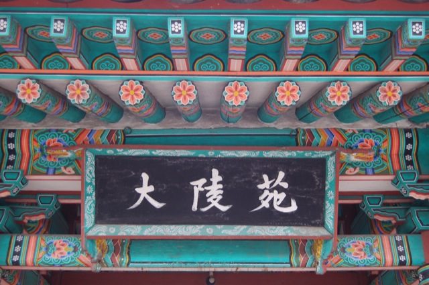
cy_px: 142
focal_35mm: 42
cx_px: 214
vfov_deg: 31.8
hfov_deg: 46.5
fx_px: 500
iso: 400
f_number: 4.2
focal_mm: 28
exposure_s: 1/60
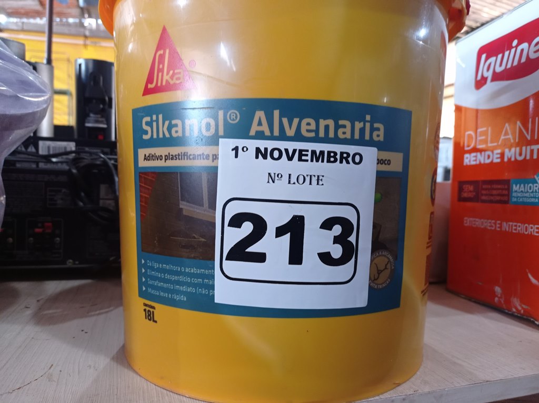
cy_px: 202
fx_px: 436
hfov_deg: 63.5
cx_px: 270
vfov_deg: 49.7
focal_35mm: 28
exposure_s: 1/30
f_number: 1.79
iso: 401
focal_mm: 4.7
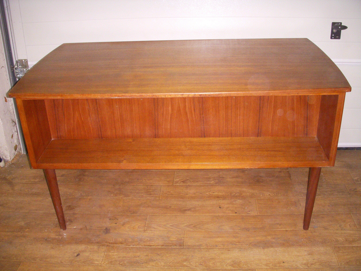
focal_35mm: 38
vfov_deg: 37.7
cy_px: 136
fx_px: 396
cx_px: 180
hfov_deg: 49.0
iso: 400
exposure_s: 1/125
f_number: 3.3
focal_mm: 6.3
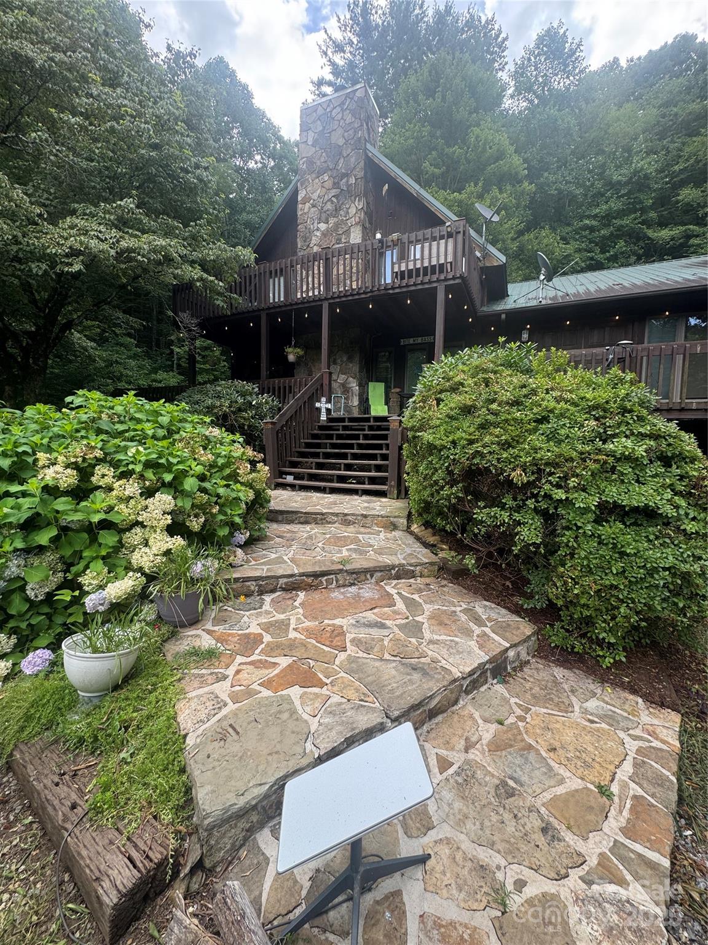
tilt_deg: -6.5
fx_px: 382
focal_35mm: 14
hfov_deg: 85.7
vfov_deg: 102.1
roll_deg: -1.4
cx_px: 354
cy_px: 472
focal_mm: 2.22
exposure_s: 1/197
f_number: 2.2
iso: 40
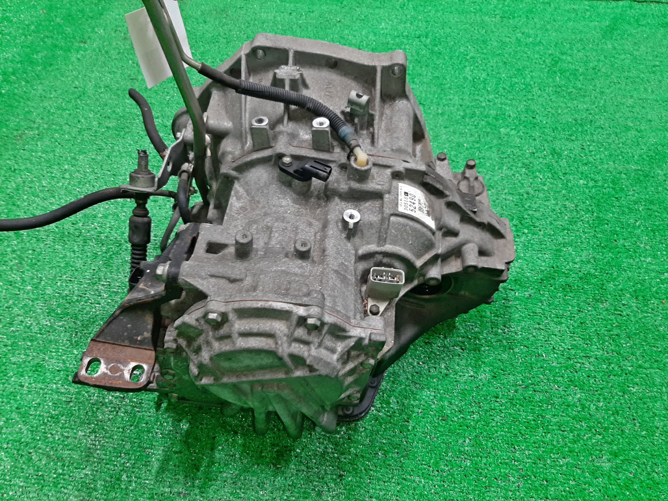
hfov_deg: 67.3
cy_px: 250
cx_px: 334
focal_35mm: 26
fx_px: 502
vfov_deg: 53.1
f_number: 1.7
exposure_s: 1/50
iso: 128
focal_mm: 3.93
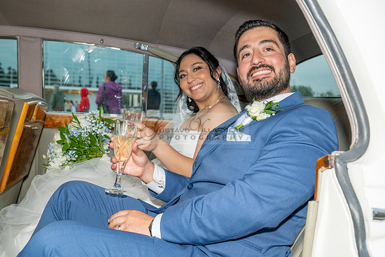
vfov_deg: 38.4
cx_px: 192
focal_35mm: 34
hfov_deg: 55.1
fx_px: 369
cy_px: 128
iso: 500
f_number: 5.6
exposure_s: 1/160
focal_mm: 34.5
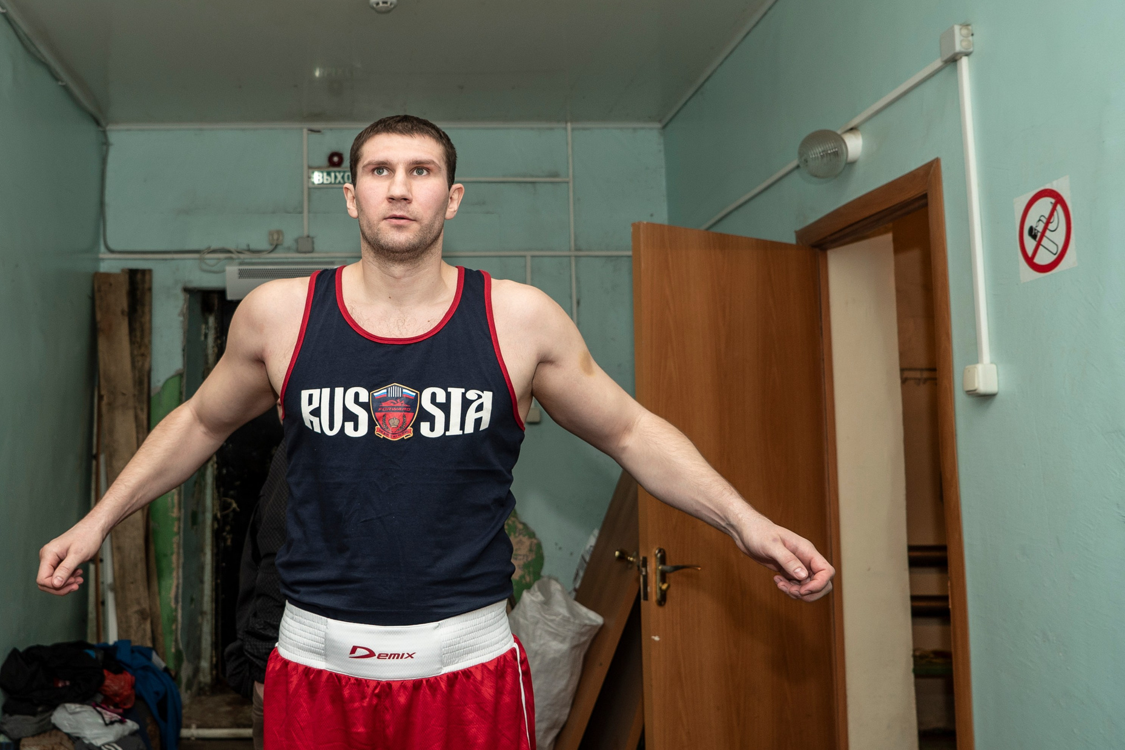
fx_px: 1063
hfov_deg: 54.9
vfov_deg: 38.9
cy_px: 345
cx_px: 394
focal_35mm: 34
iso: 400
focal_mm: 24
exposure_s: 1/125
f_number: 4
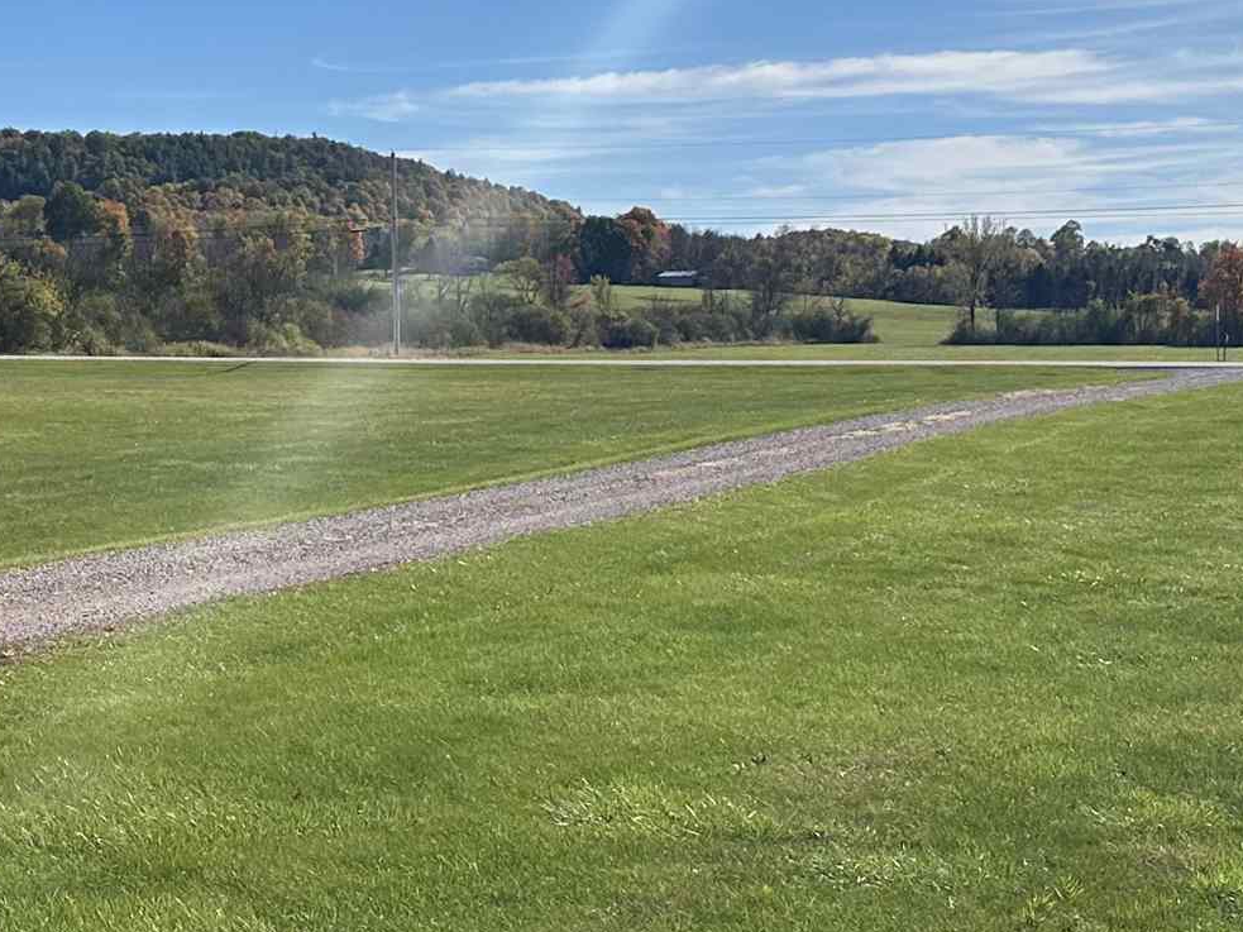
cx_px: 4
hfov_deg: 24.8
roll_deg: -0.5
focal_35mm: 75
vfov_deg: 19.6
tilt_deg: -2.2
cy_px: 441
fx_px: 2693
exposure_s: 1/6623
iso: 80
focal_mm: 6.86
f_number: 1.78
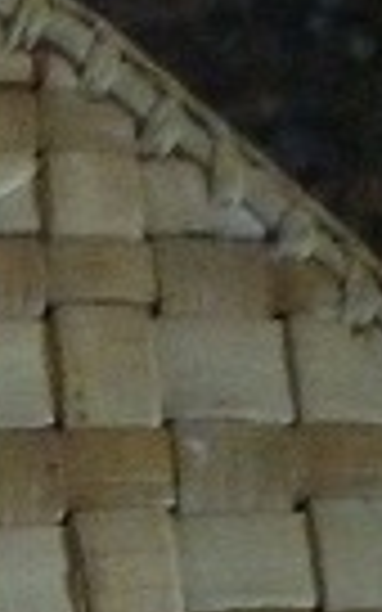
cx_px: -1506
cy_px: 1638
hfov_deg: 5.4
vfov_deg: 9.4
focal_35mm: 191
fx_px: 3182
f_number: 3.3
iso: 400
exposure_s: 1/40
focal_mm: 4.3
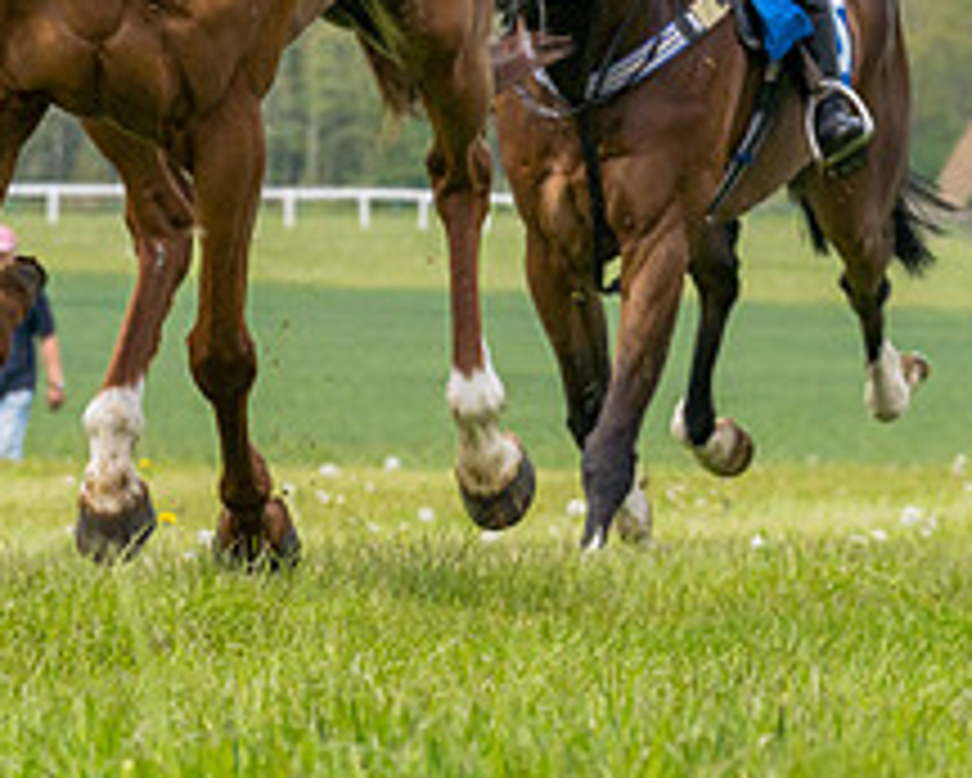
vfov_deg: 3.1
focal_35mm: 499
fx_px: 14361
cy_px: -380
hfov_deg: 3.9
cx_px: 597
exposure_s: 1/2000
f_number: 9
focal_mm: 135
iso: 400
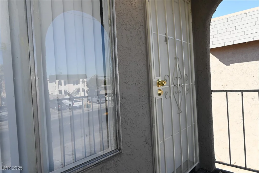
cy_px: 86
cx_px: 130
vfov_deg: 50.4
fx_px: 183
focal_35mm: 26
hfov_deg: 70.4
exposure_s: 1/160
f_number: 6.3
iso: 100
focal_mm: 17
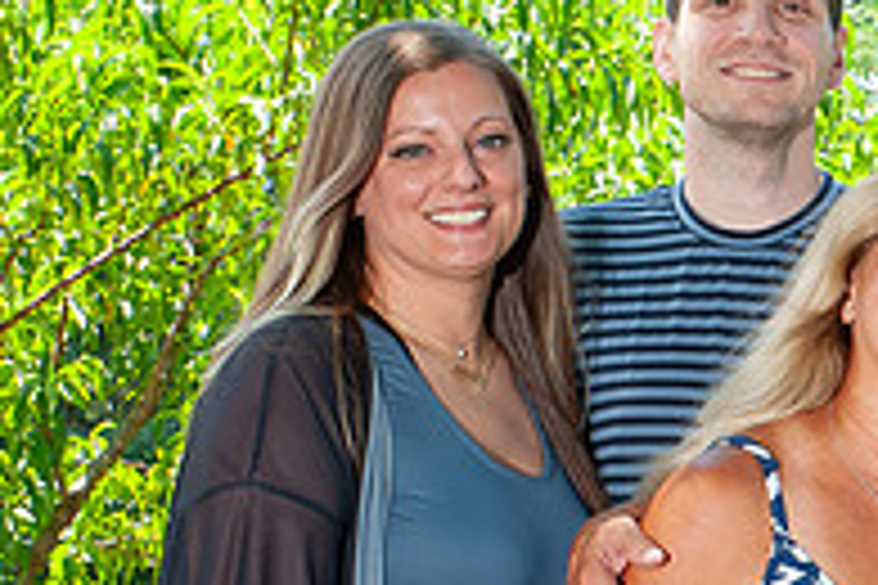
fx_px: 4341
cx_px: 1356
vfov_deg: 7.7
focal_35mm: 178
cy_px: 430
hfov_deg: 11.1
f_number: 11
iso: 640
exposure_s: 1/160
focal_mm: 46
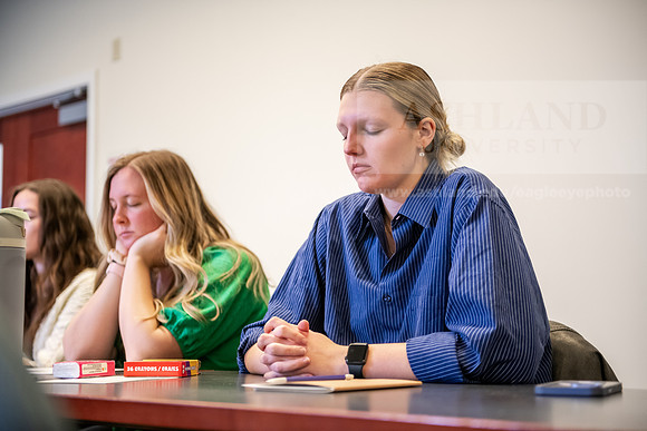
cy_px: 216
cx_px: 324
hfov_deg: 33.4
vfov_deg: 22.6
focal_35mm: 60
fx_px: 1079
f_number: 2.8
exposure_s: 1/200
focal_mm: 60
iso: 2000
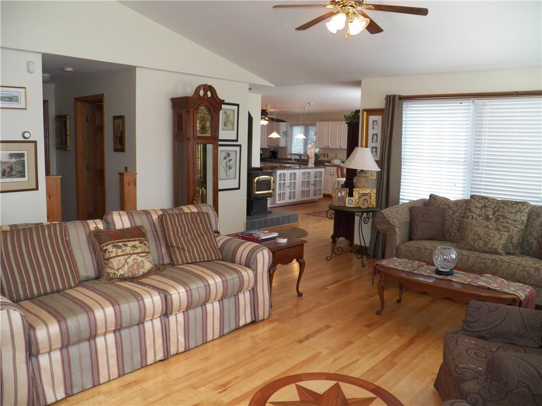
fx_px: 438
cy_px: 203
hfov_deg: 63.4
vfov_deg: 49.7
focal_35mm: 28
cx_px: 271
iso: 125
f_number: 2.8
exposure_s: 1/100
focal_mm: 4.9
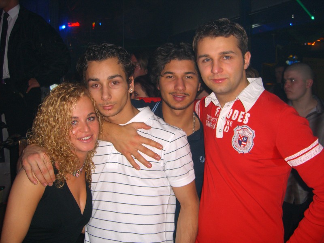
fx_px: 356
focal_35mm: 38
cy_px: 122
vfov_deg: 37.7
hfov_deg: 49.0
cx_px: 162
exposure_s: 1/60
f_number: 2.8
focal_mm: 7.9
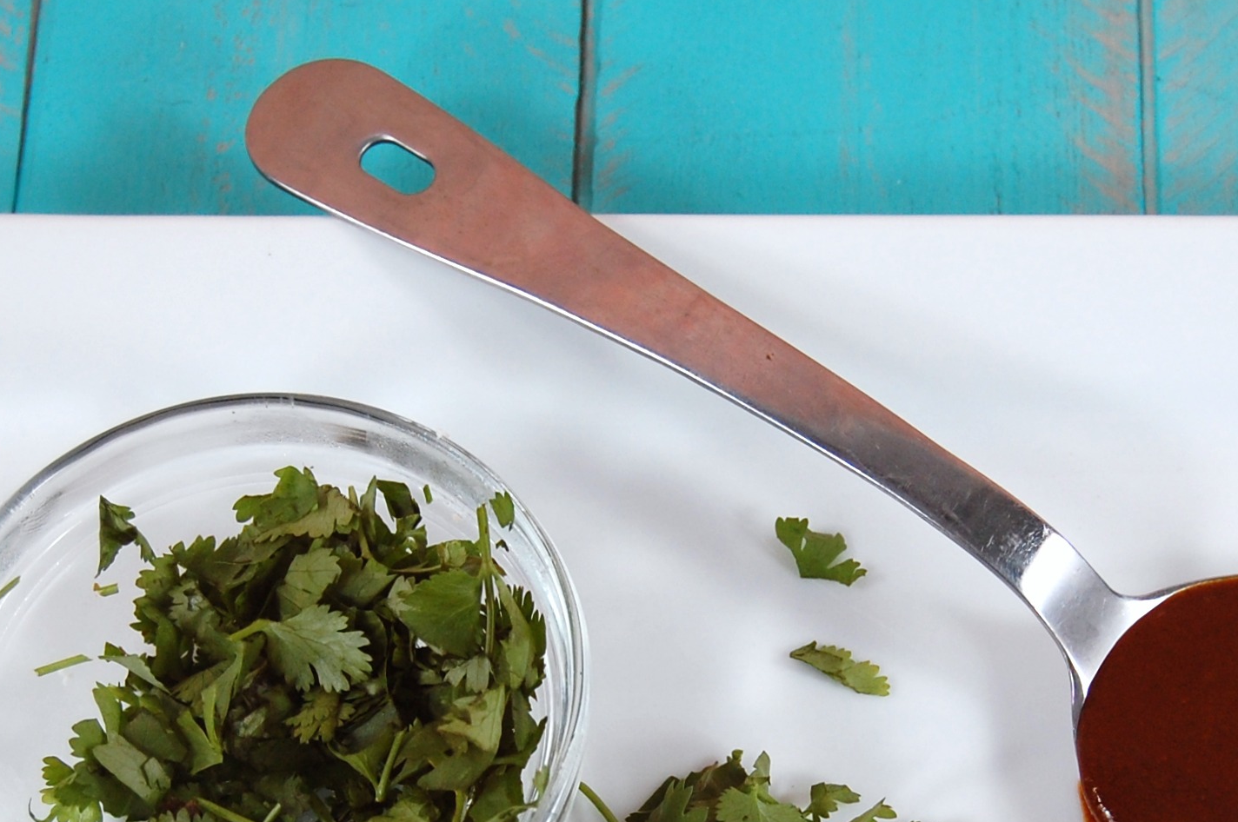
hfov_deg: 21.9
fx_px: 3194
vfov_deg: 14.6
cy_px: 675
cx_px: 756
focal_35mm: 93
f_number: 5
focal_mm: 30
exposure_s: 1/100
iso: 400
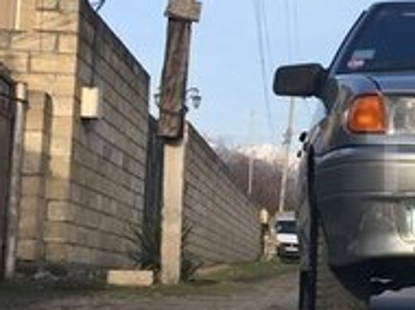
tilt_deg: +7.8
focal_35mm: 101
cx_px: 590
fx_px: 1209
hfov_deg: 17.8
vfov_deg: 14.6
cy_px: 160
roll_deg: -0.7
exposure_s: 1/732
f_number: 2.2
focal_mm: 4.15
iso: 25
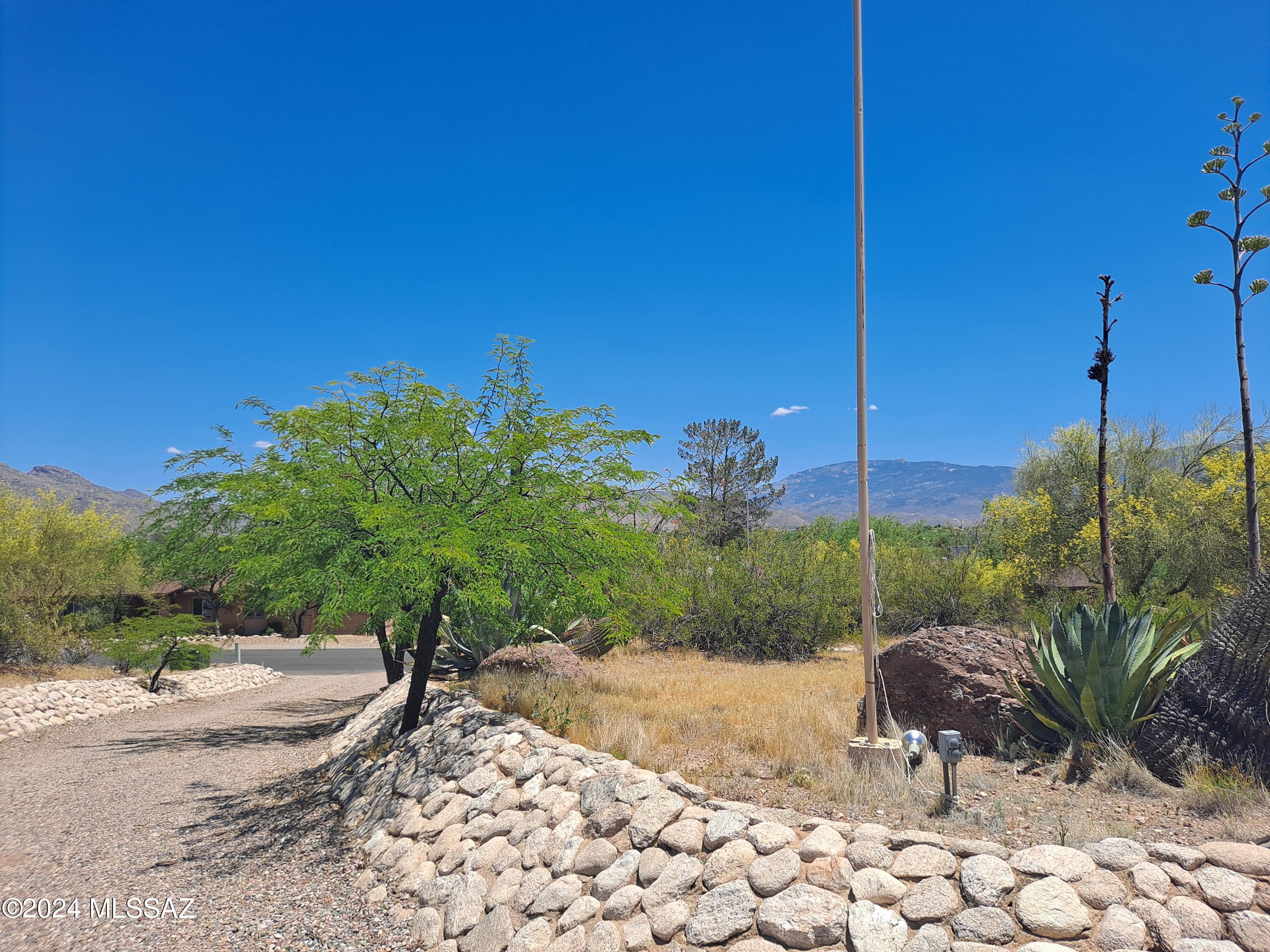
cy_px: 476
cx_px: 635
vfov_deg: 54.9
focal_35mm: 25
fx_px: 917
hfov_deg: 69.4
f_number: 2
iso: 32
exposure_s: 1/1212
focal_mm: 4.6
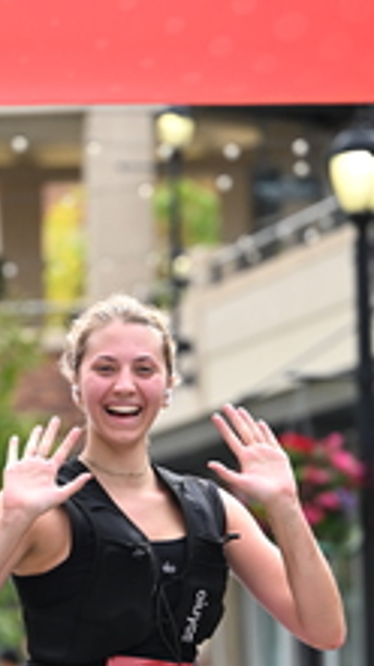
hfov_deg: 5.2
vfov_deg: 9.2
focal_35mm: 235
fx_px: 4151
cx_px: 107
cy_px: 494
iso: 640
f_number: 2.8
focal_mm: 90
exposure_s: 1/2500
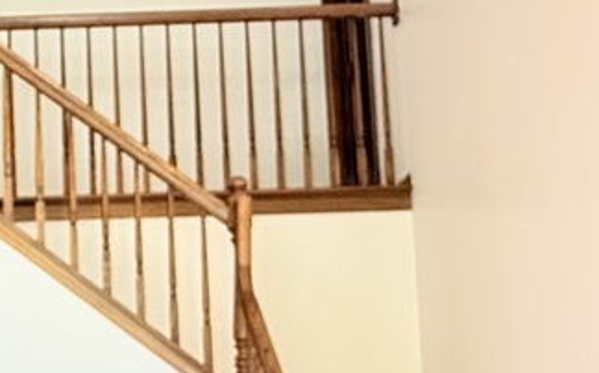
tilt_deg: +5.5
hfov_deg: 29.5
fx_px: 1077
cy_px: 399
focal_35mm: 66
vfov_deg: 19.0
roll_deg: +1.4
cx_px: 31
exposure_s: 1/120
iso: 320
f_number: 2.2
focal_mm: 2.22
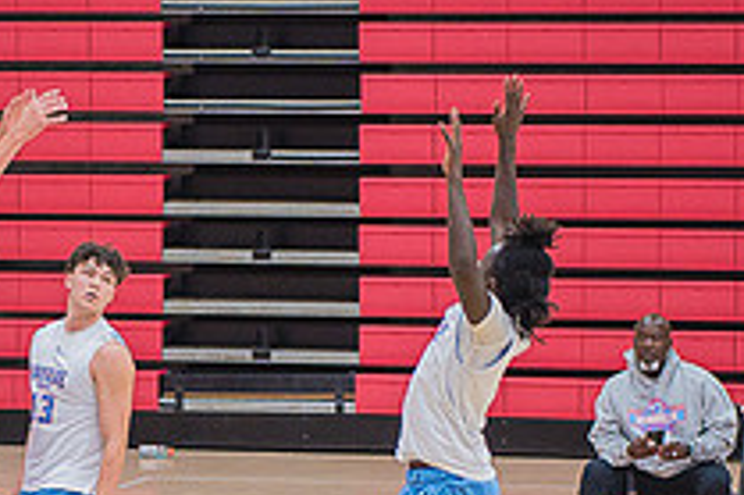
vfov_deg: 6.2
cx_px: 121
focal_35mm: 221
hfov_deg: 9.3
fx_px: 4564
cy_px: 434
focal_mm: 75
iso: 1000
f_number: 4.5
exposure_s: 1/250
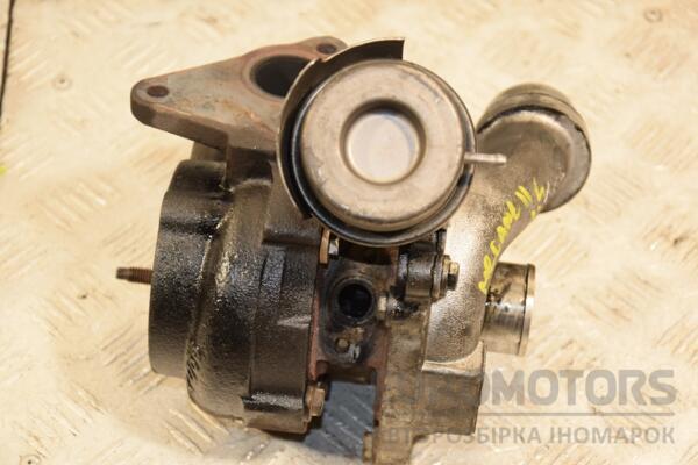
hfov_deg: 21.9
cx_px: 349
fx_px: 1803
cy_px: 232
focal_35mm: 93
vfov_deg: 14.7
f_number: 5.3
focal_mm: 62
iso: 800
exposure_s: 1/125
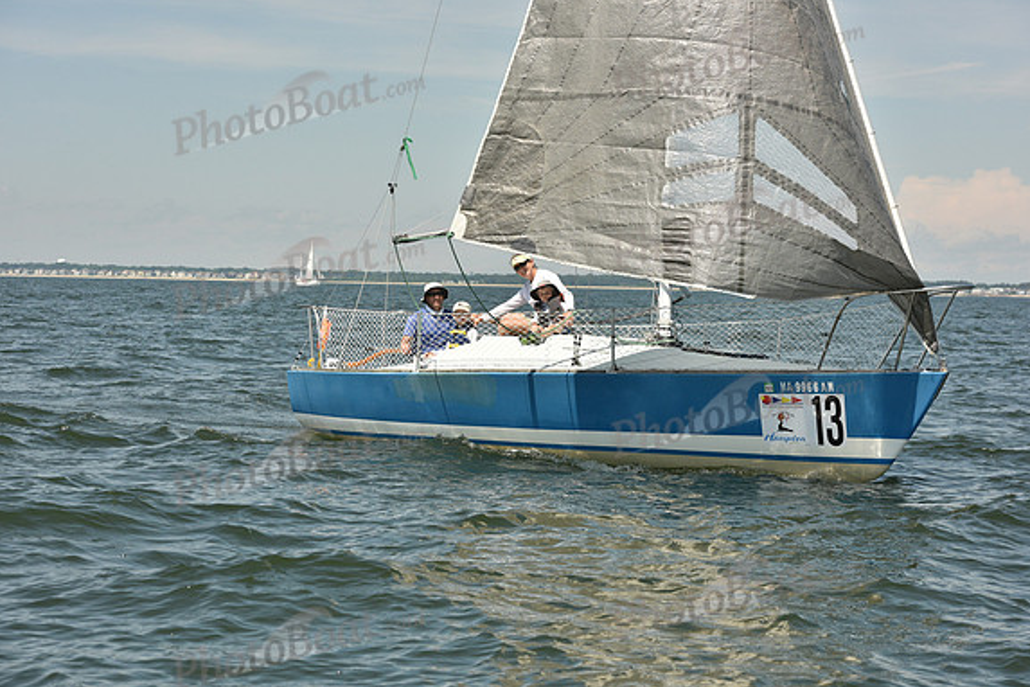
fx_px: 2489
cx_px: 519
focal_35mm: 87
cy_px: 343
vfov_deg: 15.7
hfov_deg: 23.4
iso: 320
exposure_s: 1/1600
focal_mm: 86
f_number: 8
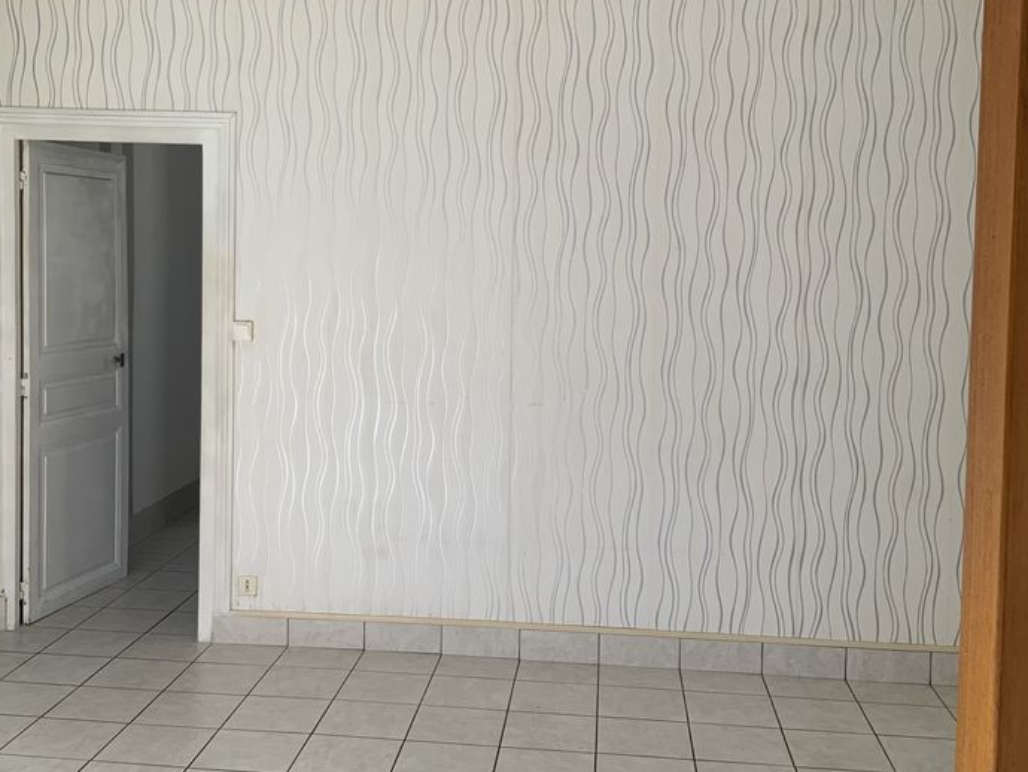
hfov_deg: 44.8
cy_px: 309
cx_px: 486
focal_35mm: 42
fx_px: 1248
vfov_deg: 34.3
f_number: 1.8
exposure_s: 1/122
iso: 25
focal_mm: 3
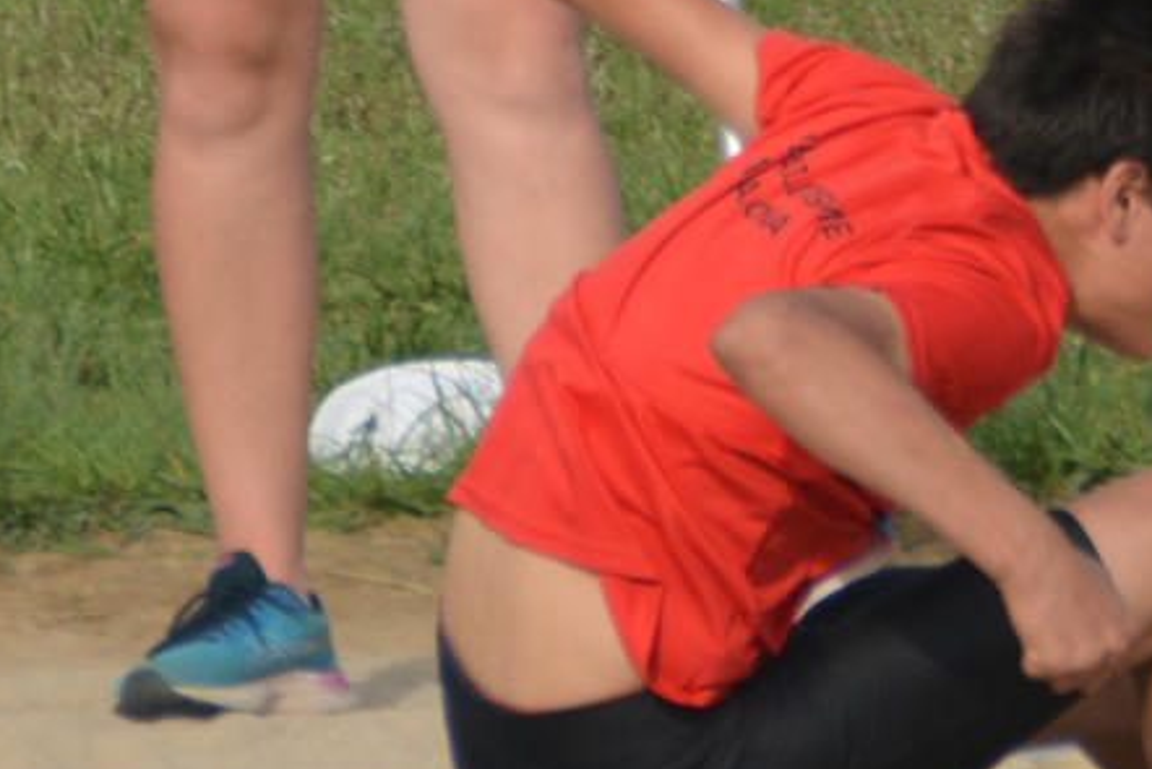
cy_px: -338
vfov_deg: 1.0
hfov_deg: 1.5
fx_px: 44492
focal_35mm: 1390
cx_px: 1475
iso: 400
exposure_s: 1/1250
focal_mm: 200
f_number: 6.3
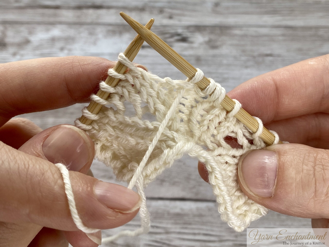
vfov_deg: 54.9
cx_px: 164
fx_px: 238
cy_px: 124
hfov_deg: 69.4
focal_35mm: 25
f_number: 1.8
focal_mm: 4.25
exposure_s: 1/171
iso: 32
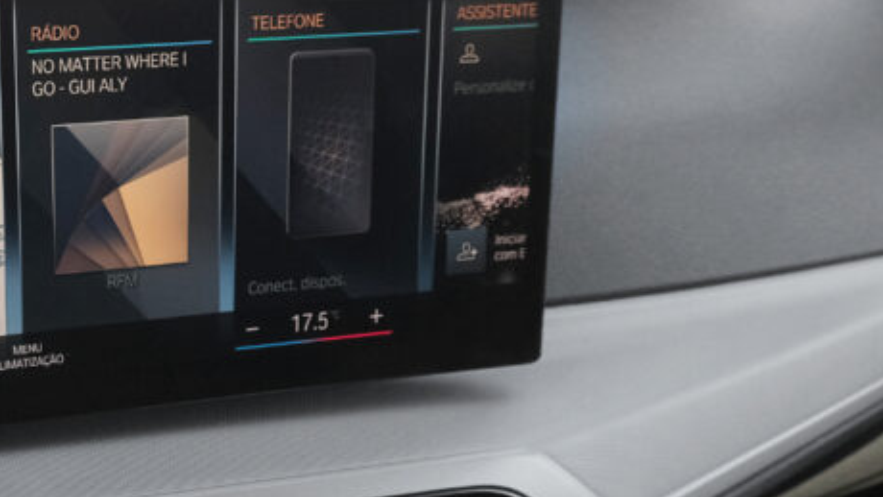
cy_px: 450
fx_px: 1475
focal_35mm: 63
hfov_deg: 30.0
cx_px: -83
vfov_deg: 18.8
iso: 2000
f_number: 9
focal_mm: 18.1
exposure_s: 1/160
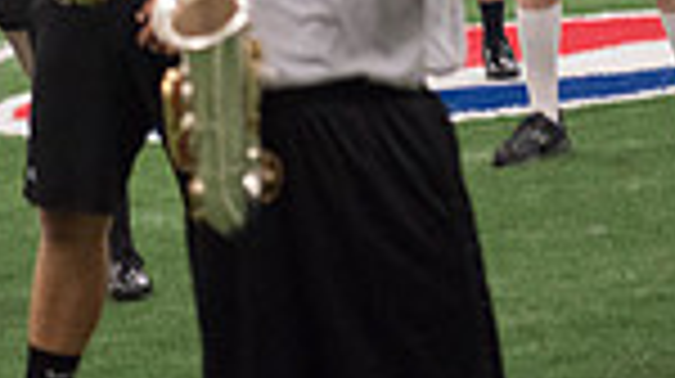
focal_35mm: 284
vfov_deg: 4.2
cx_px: 162
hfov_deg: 7.6
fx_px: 5078
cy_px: -394
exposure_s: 1/200
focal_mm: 70
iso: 3200
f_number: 3.2
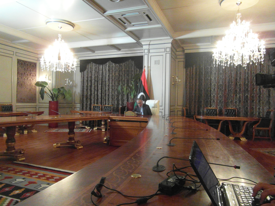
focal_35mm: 24
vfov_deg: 56.8
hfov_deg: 71.6
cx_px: 138
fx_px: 191
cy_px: 103
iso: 640
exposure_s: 1/30
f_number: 3.2
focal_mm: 4
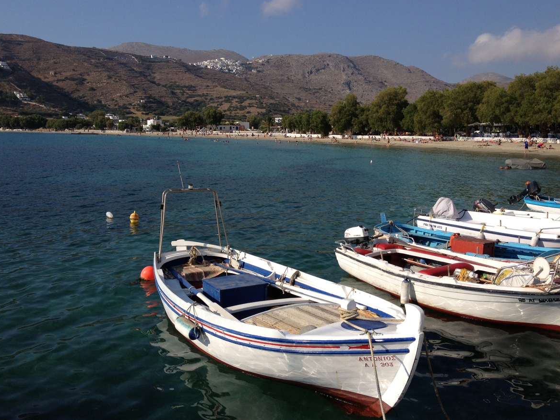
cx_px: 276
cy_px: 204
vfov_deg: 39.6
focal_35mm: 36
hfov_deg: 51.4
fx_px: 582
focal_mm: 4.28
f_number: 2.4
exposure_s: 1/2404
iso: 50
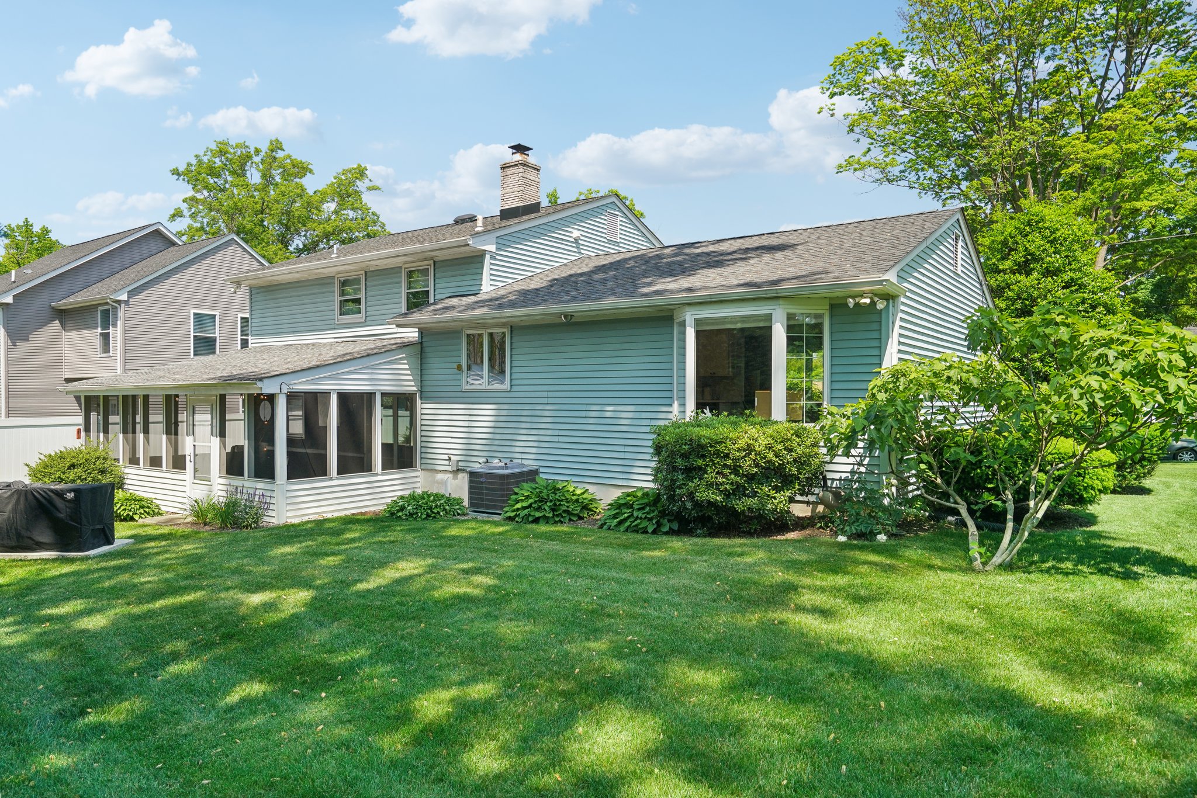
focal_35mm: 22
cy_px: 399
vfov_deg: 57.2
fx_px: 732
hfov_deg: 78.6
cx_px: 598
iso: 400
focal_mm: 22
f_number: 8
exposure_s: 1/100
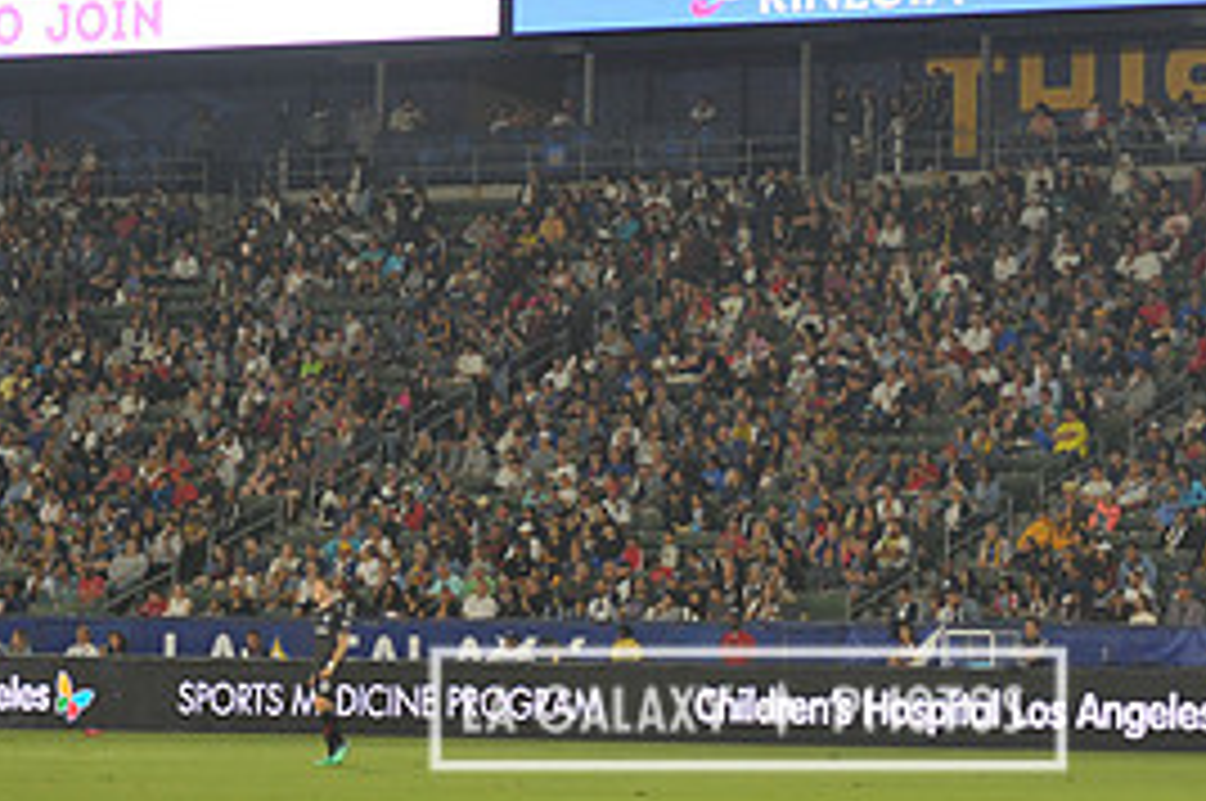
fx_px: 8699
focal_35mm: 260
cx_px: 747
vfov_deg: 5.3
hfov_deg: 7.9
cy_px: 32
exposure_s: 1/800
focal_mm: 120
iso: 1250
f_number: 2.8
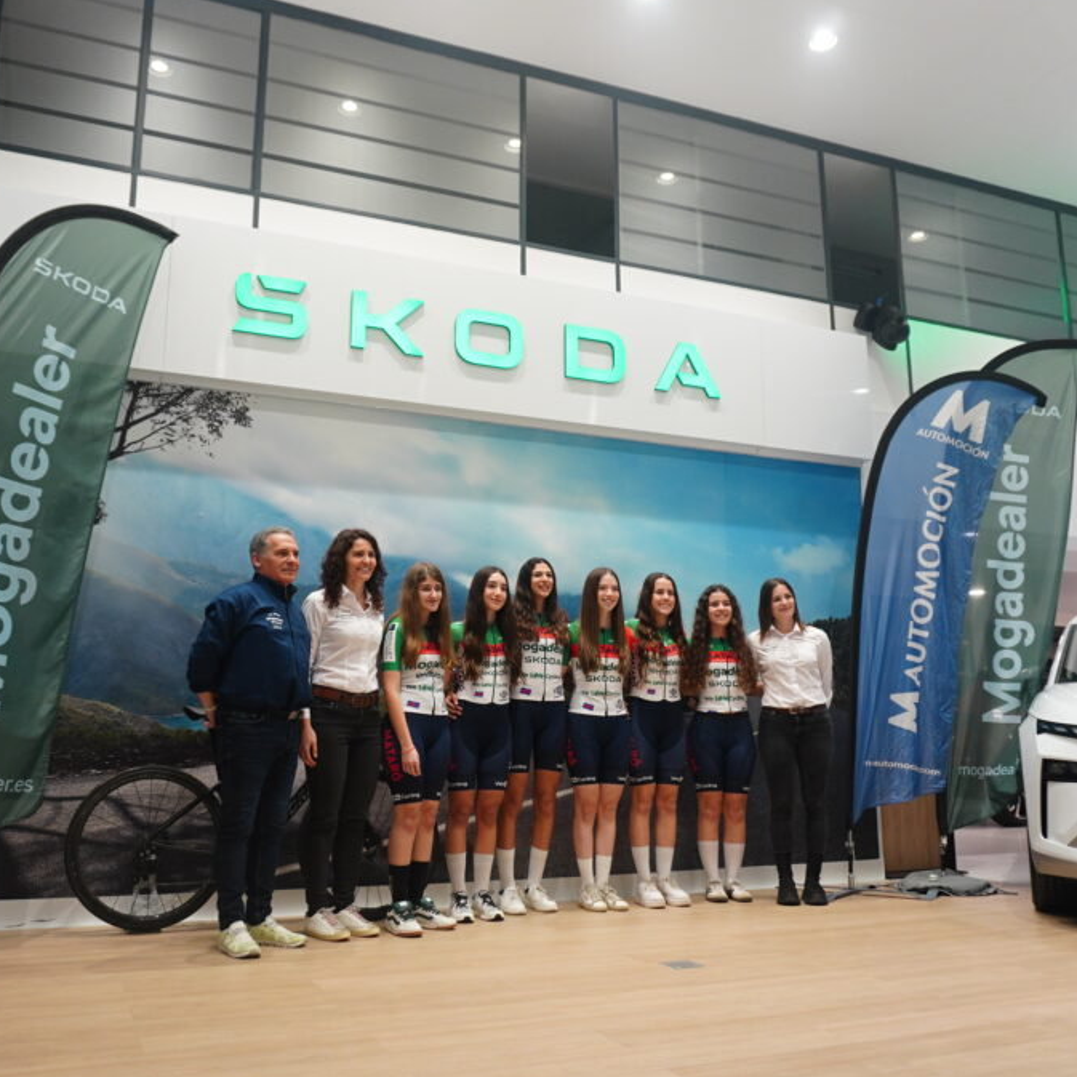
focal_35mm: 31
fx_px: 1091
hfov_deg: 52.5
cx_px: 491
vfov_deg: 52.5
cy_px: 538
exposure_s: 1/160
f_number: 3.5
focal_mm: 16
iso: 800
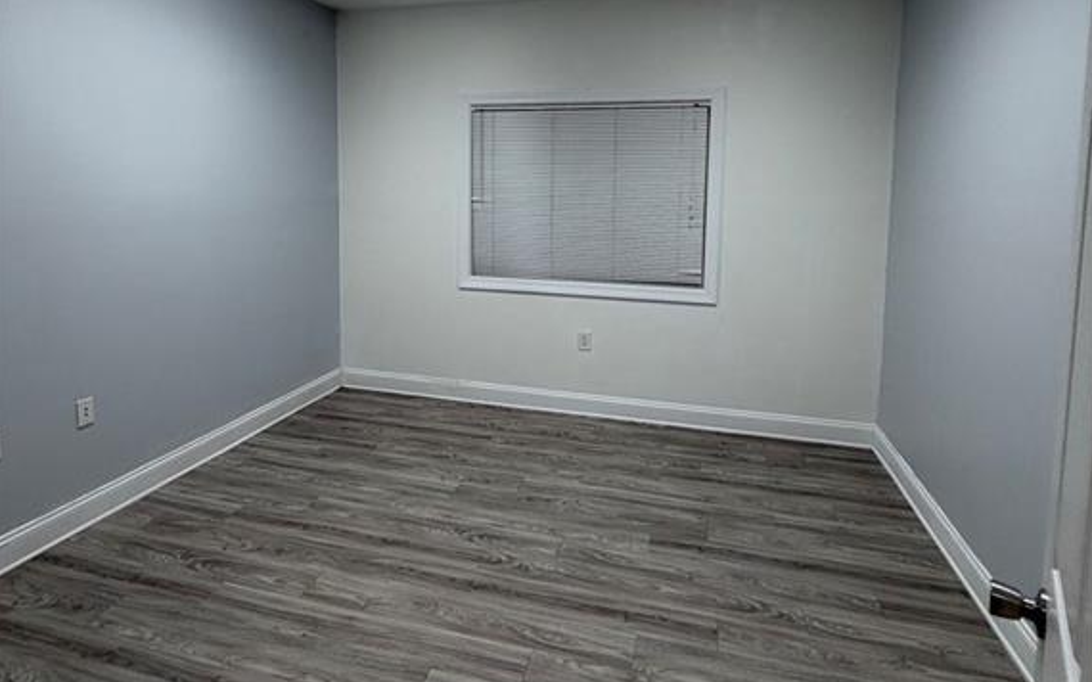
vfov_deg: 58.6
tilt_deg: -5.7
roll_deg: -0.8
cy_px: 241
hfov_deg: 85.1
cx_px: 548
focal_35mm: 20
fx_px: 595
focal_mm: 2.22
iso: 125
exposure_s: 1/120
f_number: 2.2
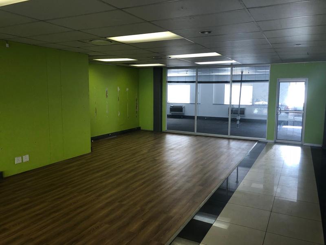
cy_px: 122
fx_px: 264
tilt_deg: -6.7
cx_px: 163
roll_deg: +1.1
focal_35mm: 28
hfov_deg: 63.4
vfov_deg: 49.7
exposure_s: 1/33
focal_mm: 3.99
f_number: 1.8
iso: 40
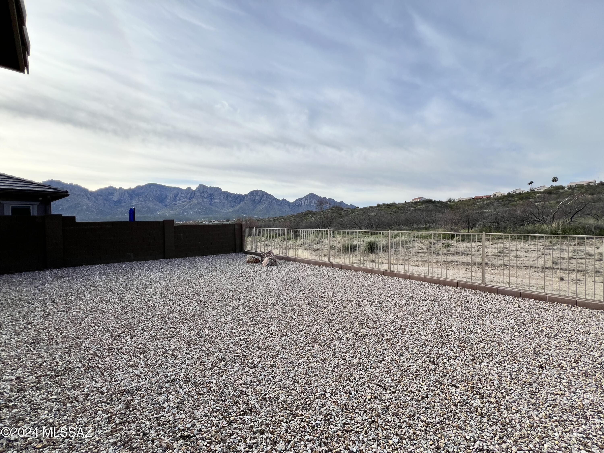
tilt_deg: -2.1
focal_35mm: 13
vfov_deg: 89.9
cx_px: 302
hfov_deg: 106.2
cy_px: 226
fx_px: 227
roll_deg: +0.8
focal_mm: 1.57
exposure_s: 1/1575
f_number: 1.8
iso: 32
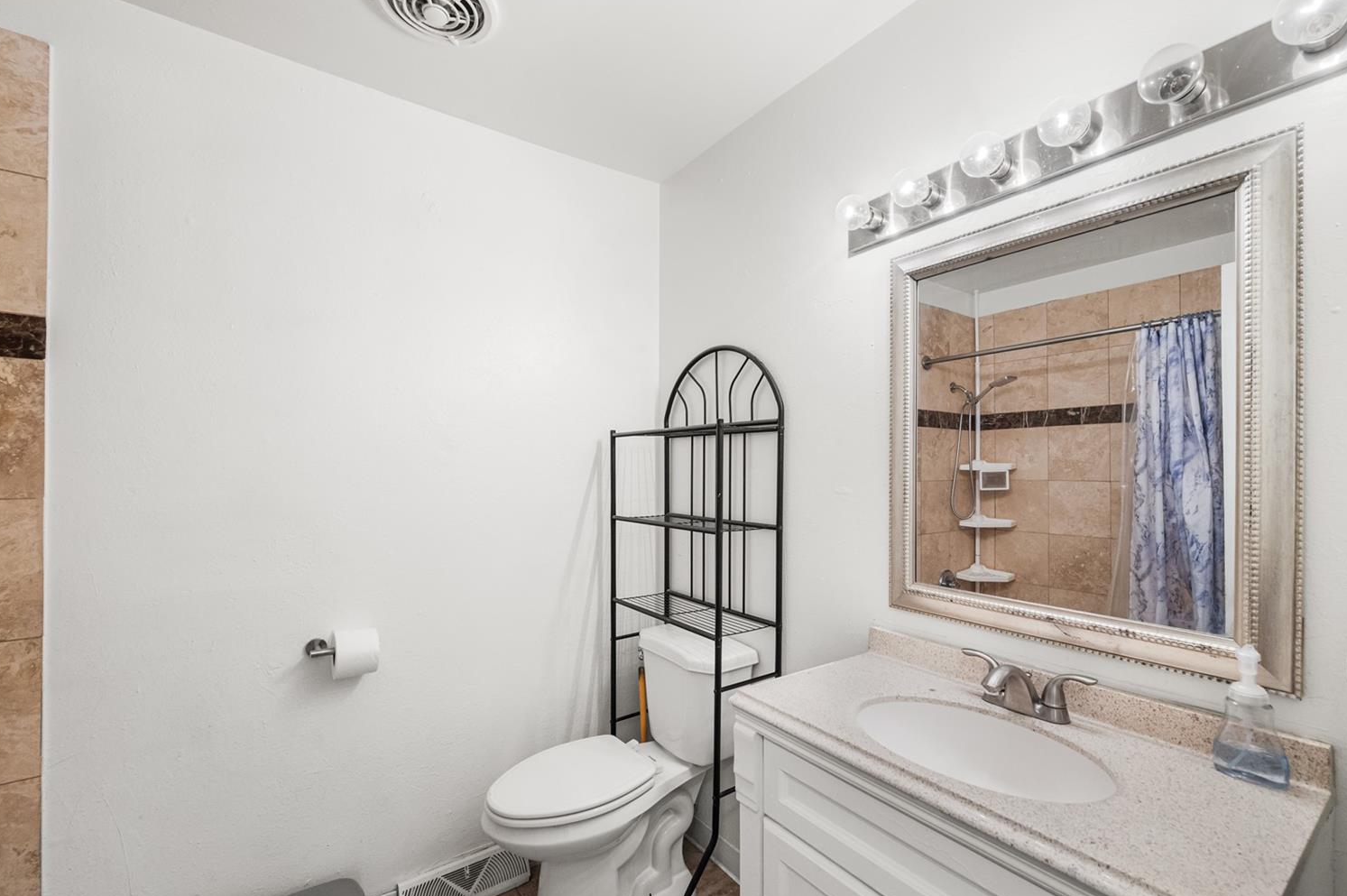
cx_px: 694
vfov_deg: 77.2
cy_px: 457
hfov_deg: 100.4
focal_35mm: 15
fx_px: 561
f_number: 8
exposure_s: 1/15
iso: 4500
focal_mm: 14
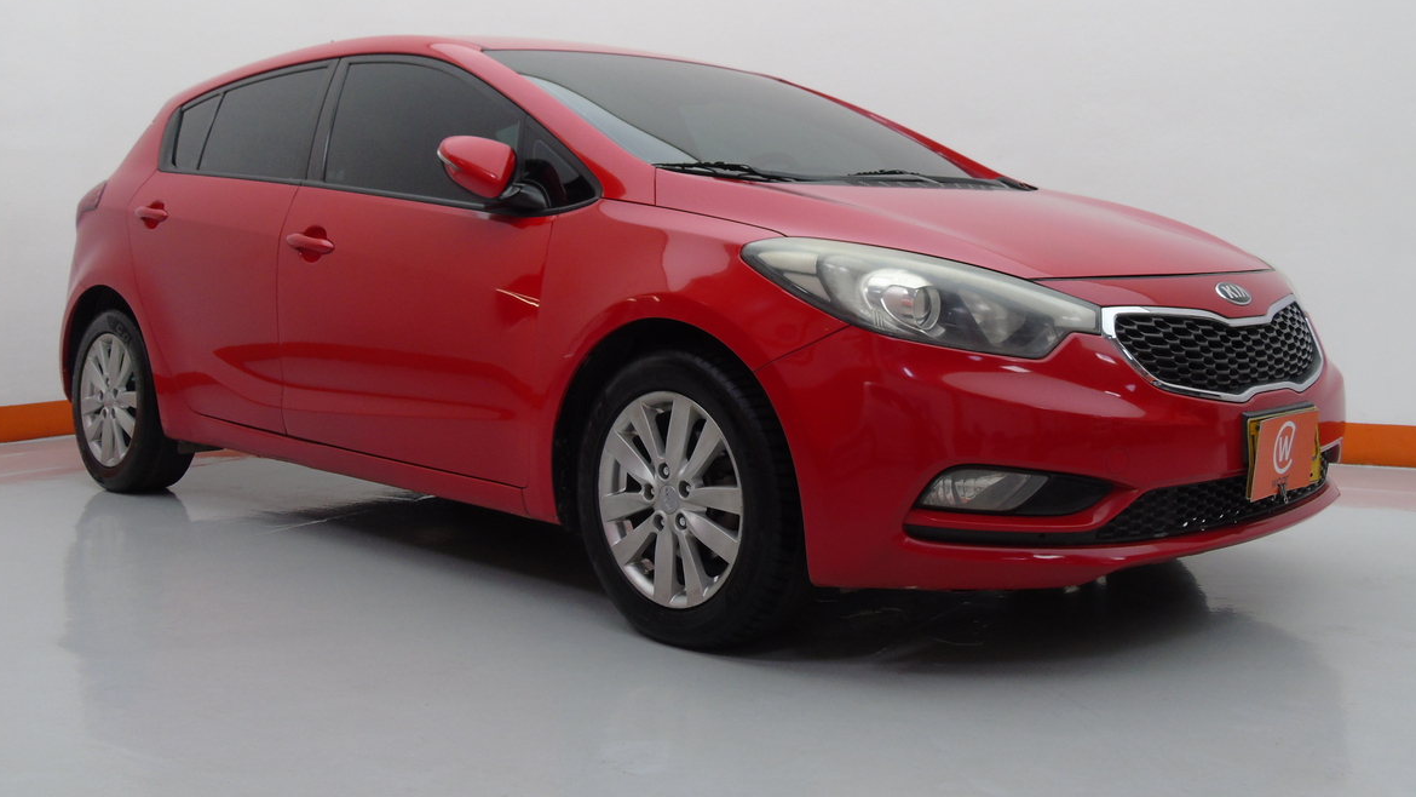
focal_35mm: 38
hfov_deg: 52.8
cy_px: 266
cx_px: 714
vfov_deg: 31.0
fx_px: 1427
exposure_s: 1/30
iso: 100
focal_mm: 6.1
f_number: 3.8
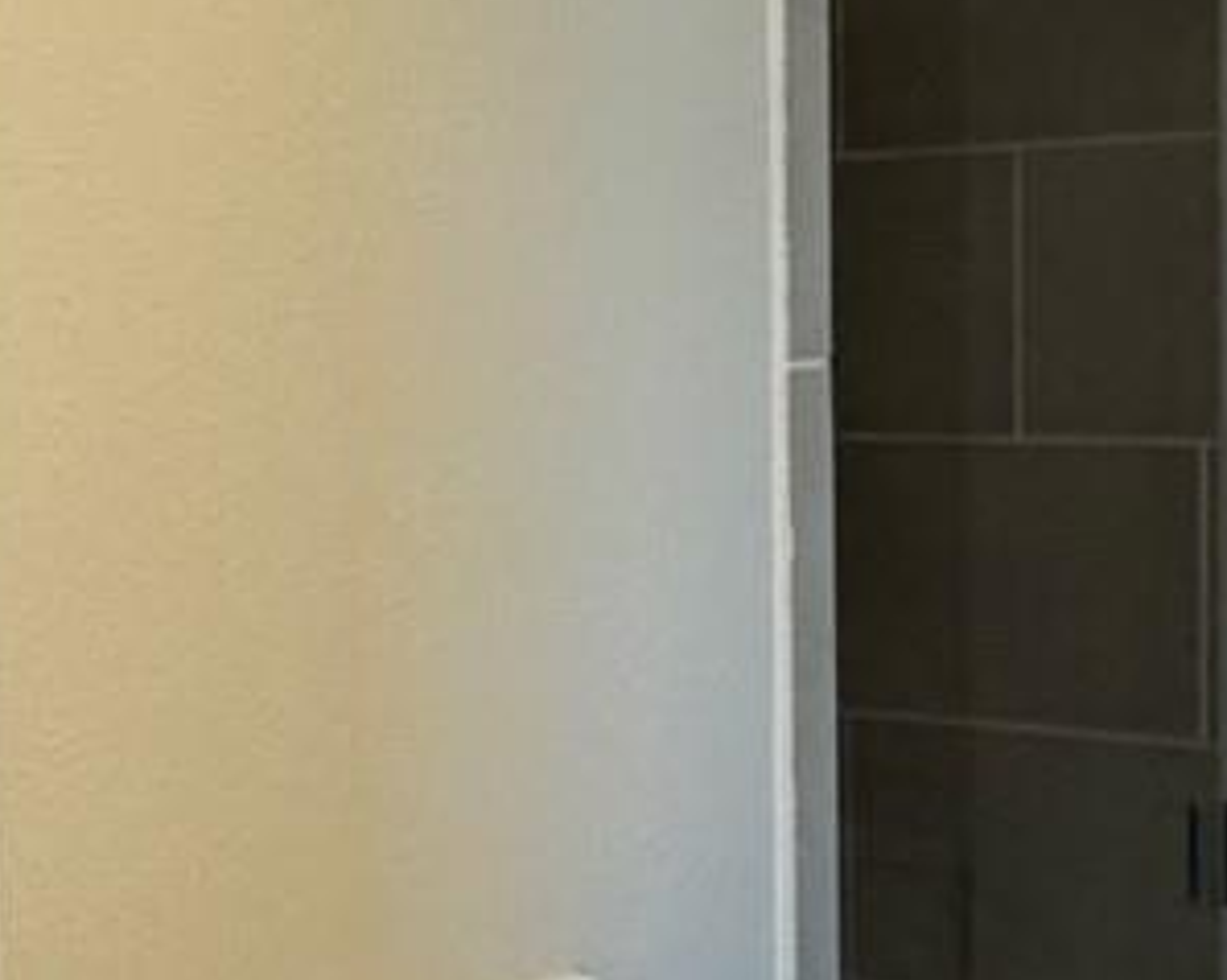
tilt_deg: -4.6
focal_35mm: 94
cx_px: -572
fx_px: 3411
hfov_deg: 18.3
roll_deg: +4.1
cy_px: 560
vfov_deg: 16.3
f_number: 2.2
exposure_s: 1/120
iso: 160
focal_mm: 2.22
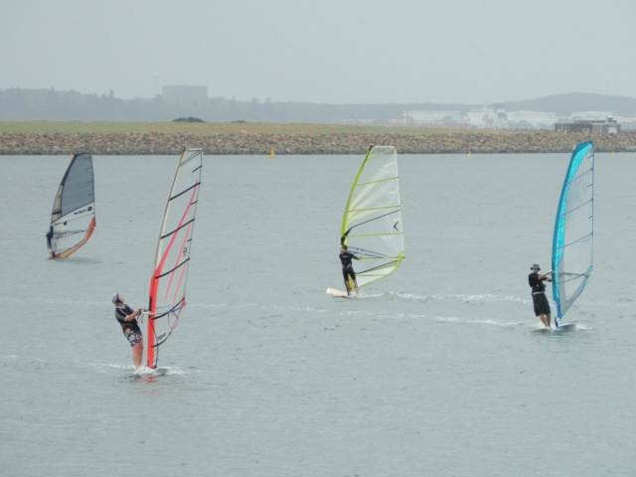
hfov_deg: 3.9
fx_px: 9260
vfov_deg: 3.0
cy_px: 238
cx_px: 318
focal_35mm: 504
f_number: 4.4
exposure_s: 1/250
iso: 160
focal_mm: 90
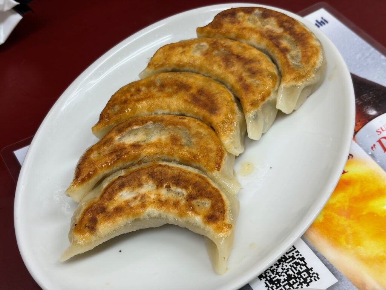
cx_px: 193
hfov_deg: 36.8
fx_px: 580
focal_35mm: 52
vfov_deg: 28.0
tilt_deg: -48.1
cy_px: 145
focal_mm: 5.96
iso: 32
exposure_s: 1/50
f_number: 1.6
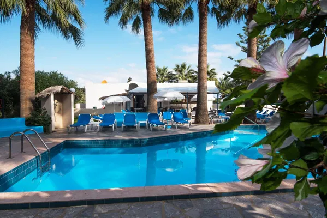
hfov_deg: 76.1
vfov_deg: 55.2
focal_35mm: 23
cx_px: 164
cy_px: 109
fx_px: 209
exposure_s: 1/250
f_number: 13
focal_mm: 23
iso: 160
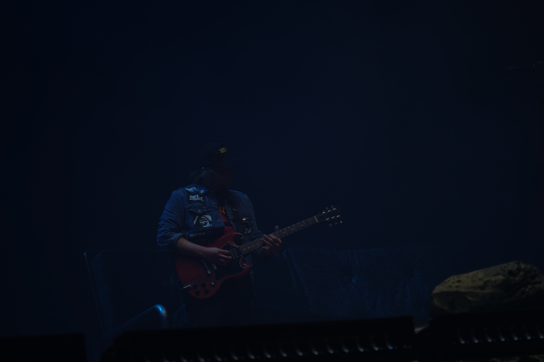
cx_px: 272
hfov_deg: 19.5
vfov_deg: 13.0
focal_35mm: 105
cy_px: 181
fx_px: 1587
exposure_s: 1/125
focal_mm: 105
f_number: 4
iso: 250
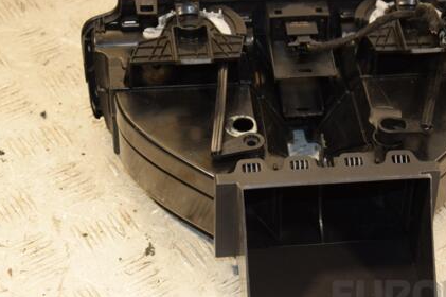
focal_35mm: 107
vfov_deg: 12.8
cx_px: 313
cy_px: 155
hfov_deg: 19.0
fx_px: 1325
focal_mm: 50
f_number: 5
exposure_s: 1/125
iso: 800
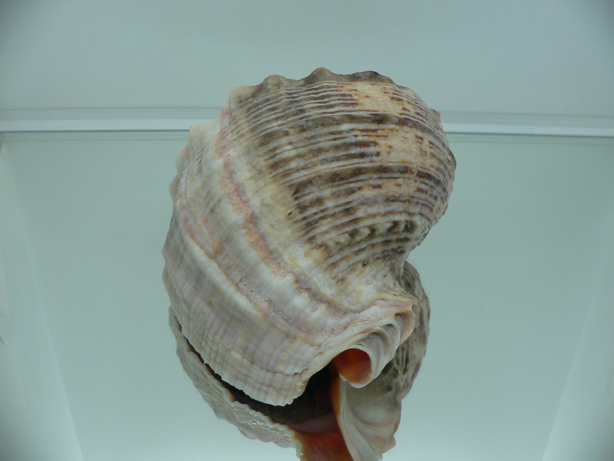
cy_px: 230
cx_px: 307
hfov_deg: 52.6
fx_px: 621
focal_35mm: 35
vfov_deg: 40.7
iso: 80
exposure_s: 1/60
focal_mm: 4.6
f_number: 2.8
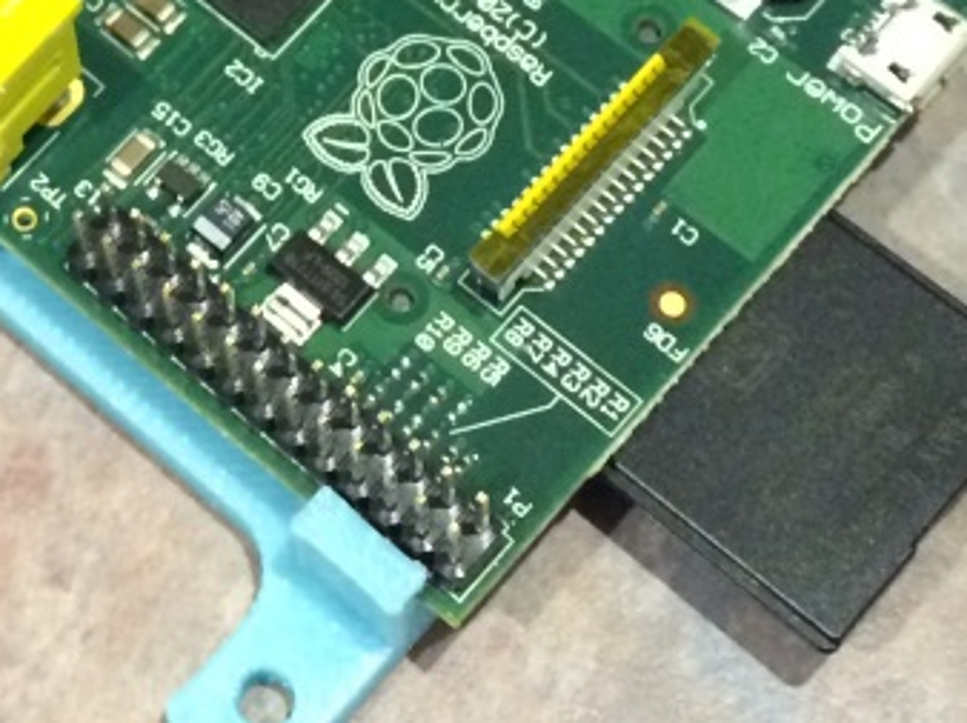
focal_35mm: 112
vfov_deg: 12.9
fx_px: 3127
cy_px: -161
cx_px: -69
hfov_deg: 17.1
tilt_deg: -61.2
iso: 320
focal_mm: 4.15
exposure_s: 1/24
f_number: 2.2
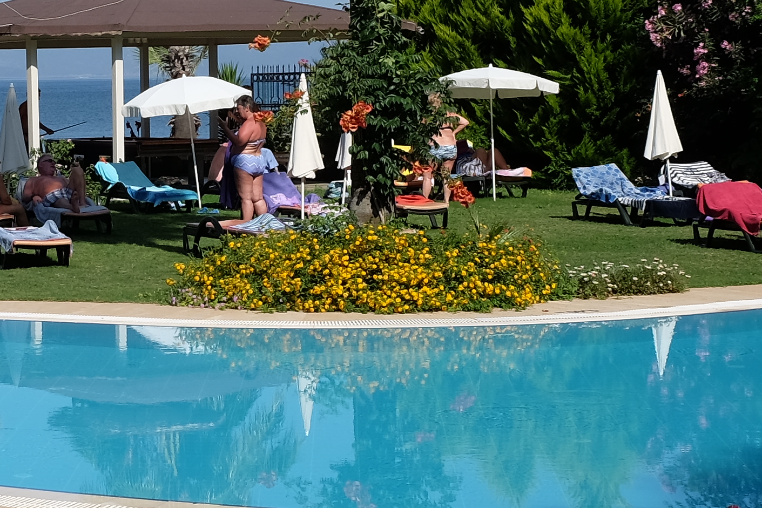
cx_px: -118
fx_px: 2350
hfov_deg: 17.7
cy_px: 169
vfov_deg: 12.3
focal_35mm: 111
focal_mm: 21.4
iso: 200
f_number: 10
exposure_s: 1/350
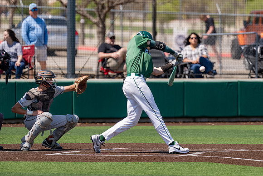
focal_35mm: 378
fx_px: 2764
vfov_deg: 3.6
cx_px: 151
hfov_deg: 5.4
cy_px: 68
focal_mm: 280
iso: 320
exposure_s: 1/4000
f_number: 4
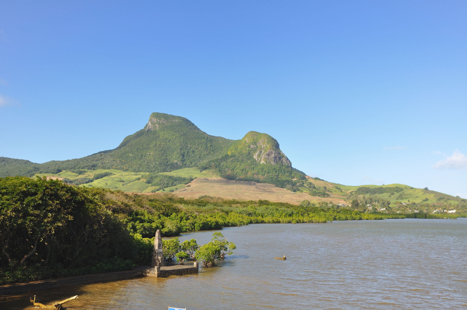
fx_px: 505
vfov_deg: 34.1
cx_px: 234
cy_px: 155
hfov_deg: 49.6
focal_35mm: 39
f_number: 11
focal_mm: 26
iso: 200
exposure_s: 1/125
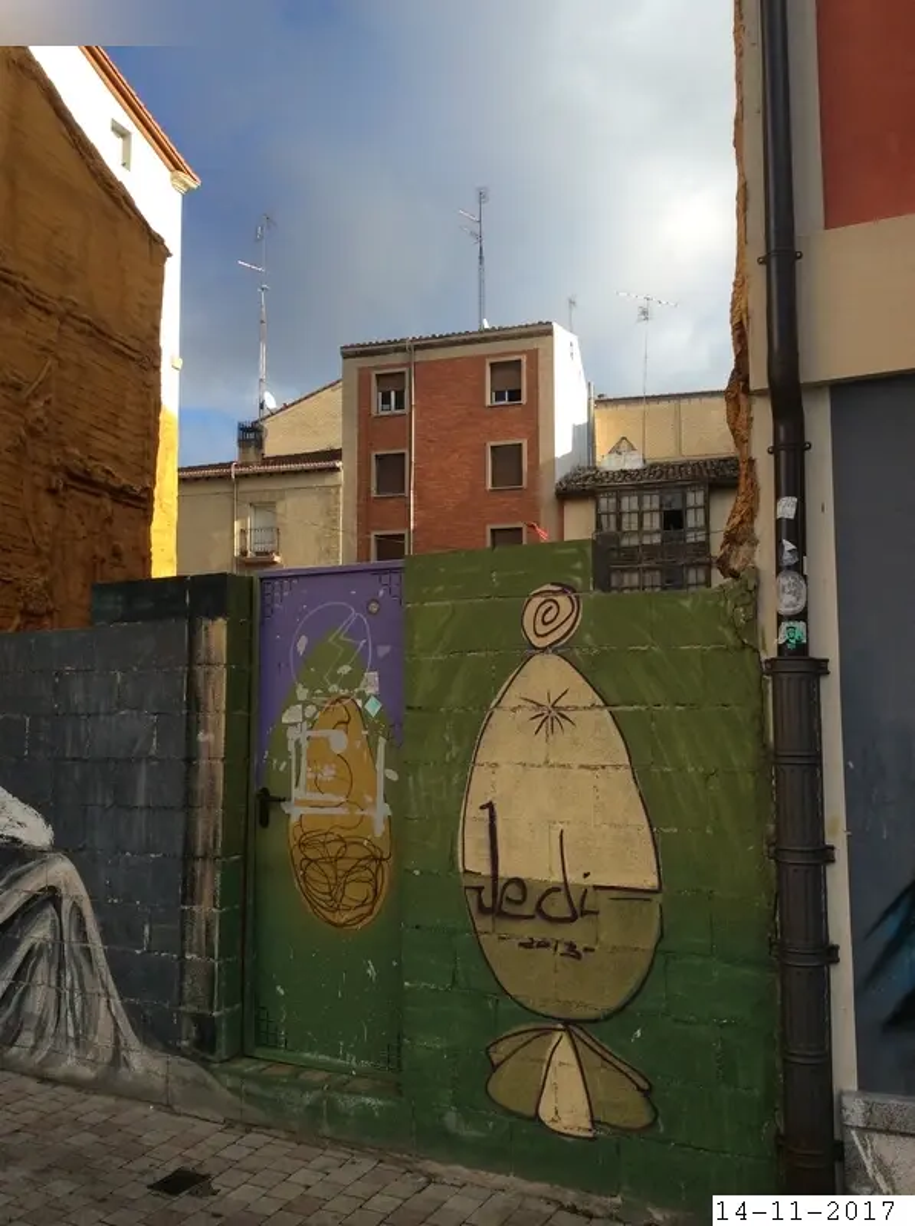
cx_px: 458
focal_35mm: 33
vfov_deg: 55.4
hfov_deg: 42.8
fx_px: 1167
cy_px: 613
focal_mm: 3.3
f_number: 2.4
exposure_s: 1/986
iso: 32
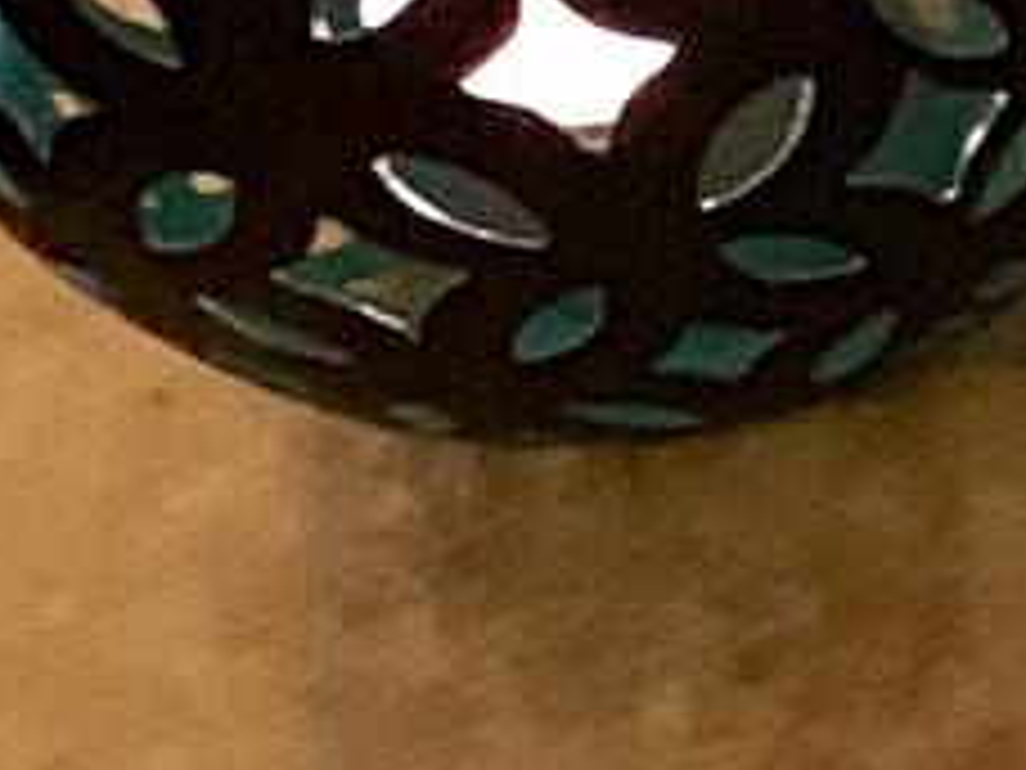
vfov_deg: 7.0
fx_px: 6076
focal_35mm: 205
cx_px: 3888
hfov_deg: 7.4
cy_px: 1445
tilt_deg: -52.0
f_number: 1.8
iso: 640
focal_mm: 4.25
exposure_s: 1/20
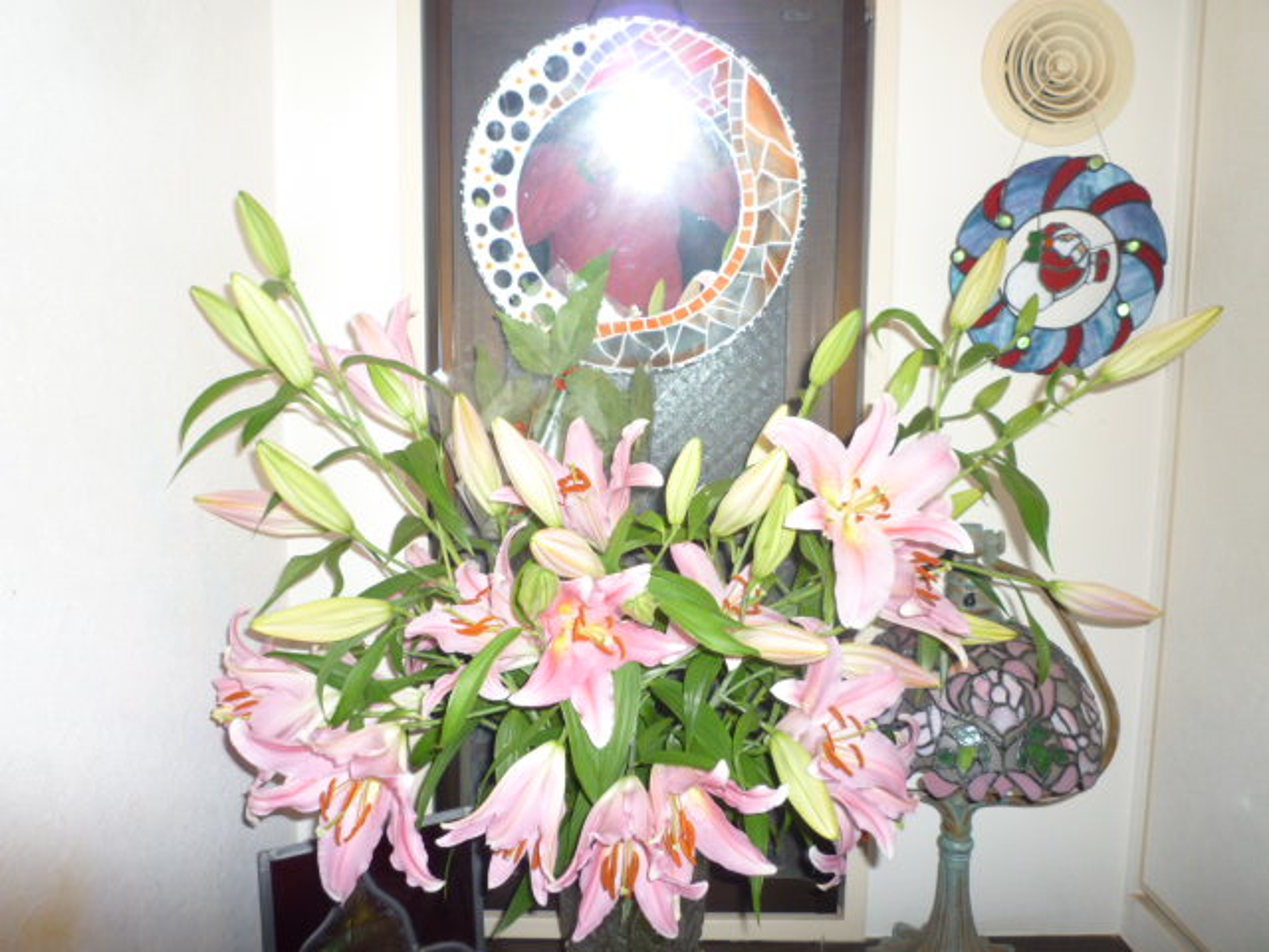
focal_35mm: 25
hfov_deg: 69.4
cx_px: 634
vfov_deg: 54.9
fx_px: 916
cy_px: 476
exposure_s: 1/30
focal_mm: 4.4
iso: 80
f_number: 2.8
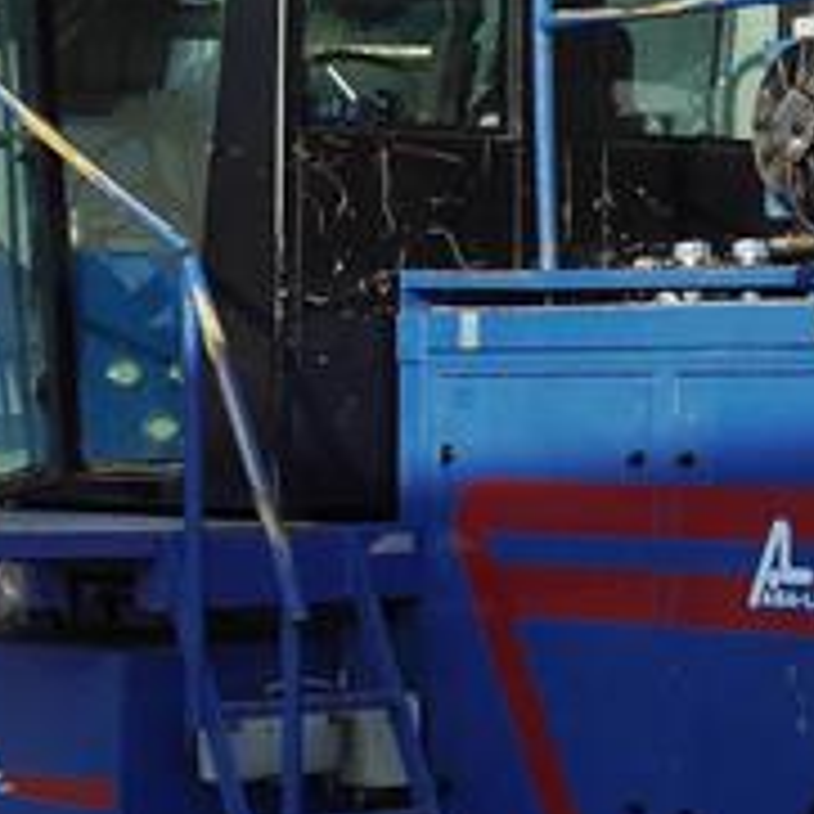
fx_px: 3725
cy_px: 162
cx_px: 1655
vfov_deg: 12.4
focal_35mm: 140
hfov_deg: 11.2
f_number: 7.1
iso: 160
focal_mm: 14
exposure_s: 1/400
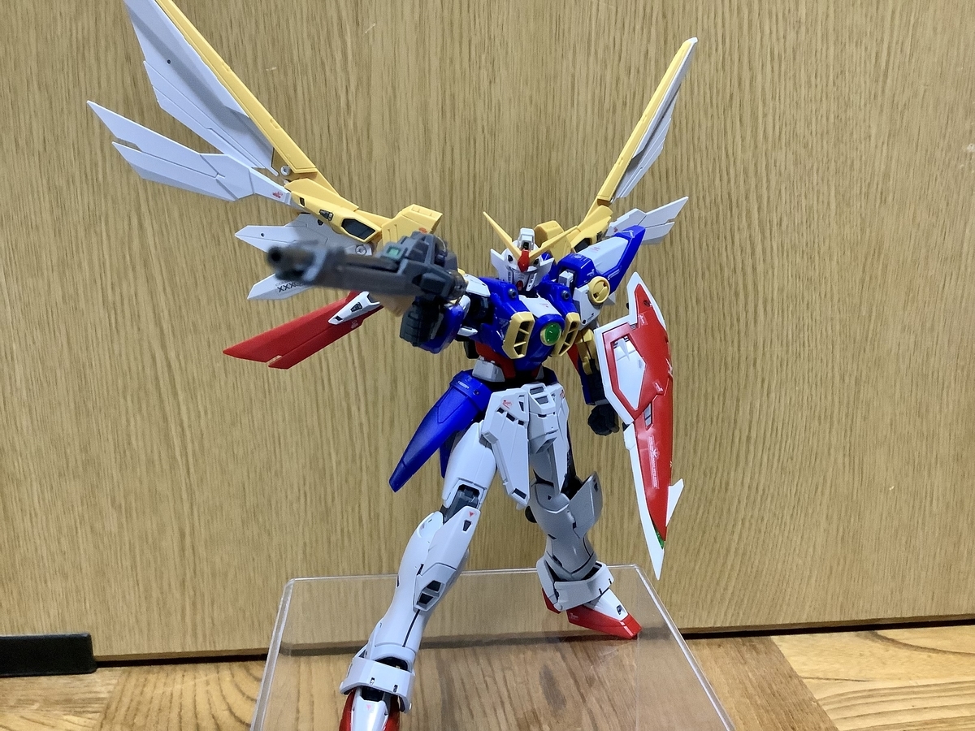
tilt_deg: -14.8
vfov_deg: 45.4
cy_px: 366
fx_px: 873
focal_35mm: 31
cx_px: 488
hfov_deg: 58.4
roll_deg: -0.4
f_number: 2.4
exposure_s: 1/60
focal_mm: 3.3
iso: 400
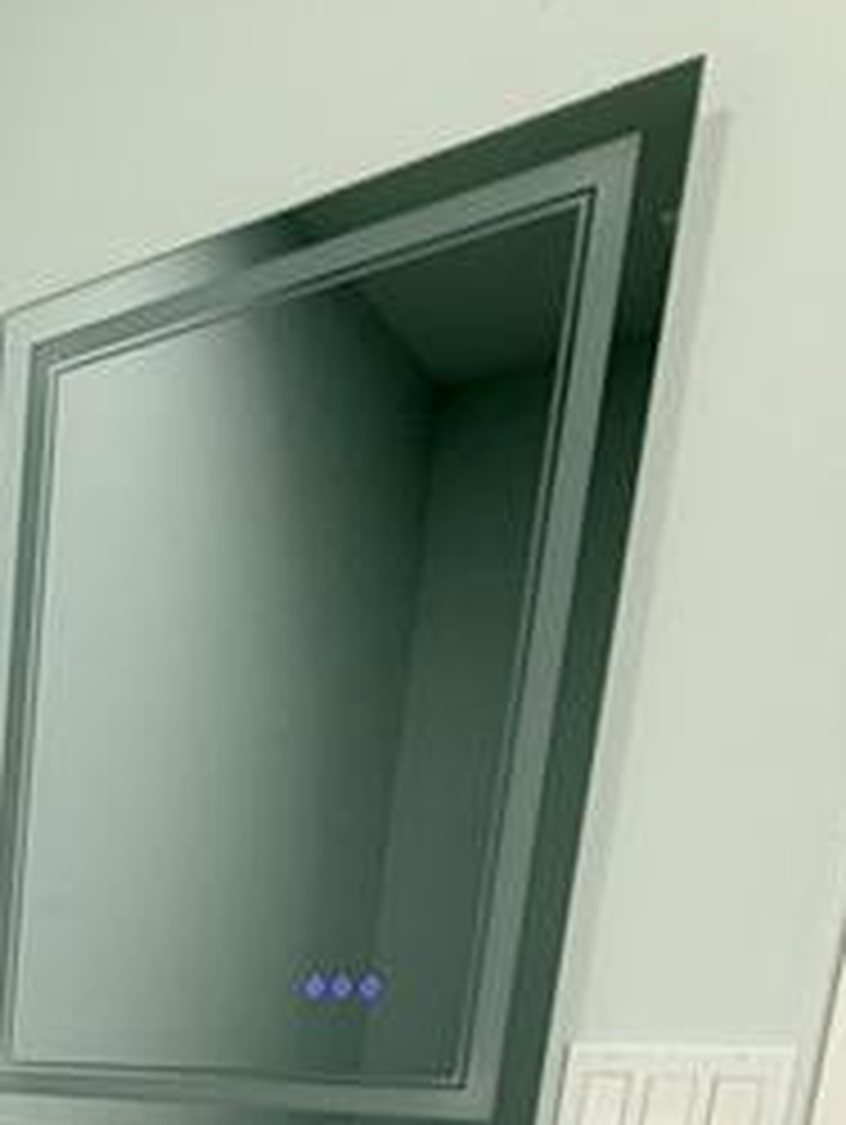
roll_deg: -1.6
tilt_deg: -13.6
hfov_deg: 28.4
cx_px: -216
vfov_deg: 34.2
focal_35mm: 43
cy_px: 1386
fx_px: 1399
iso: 100
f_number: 2.2
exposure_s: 1/120
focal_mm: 2.22
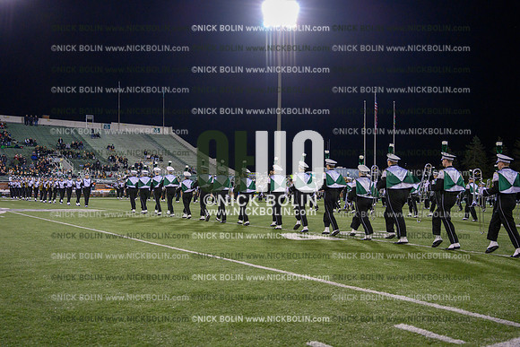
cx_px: 260
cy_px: 174
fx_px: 520
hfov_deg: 53.1
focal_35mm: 36
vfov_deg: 36.9
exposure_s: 1/800
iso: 5000
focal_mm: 36
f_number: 4
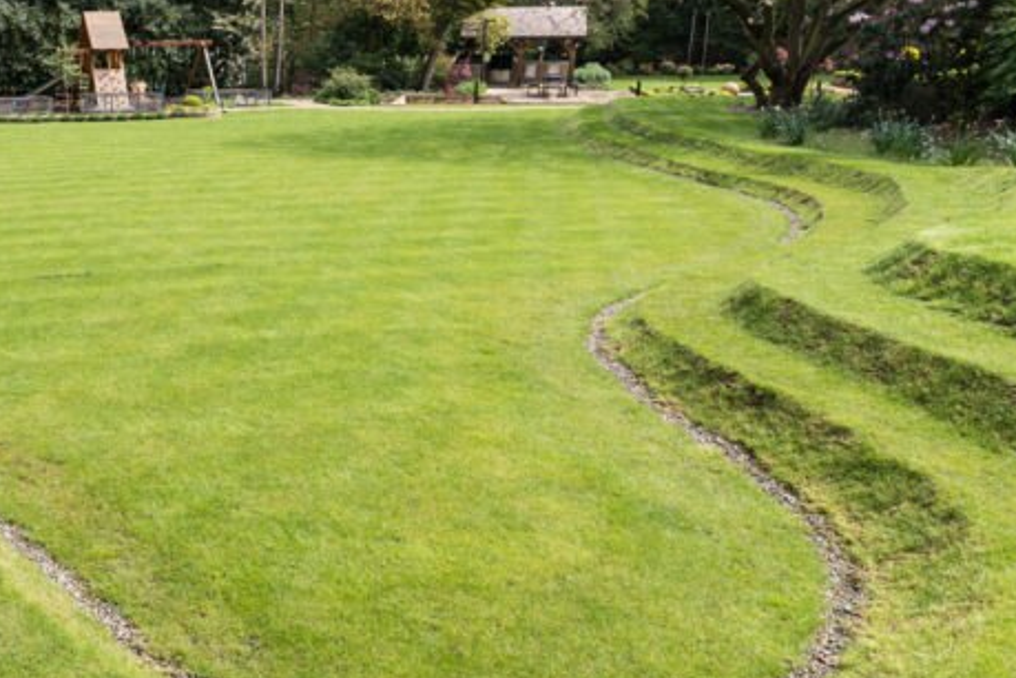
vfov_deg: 38.6
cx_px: 100
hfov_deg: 49.6
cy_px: 253
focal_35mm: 34
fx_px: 959
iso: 100
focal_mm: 15
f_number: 9
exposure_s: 1/80
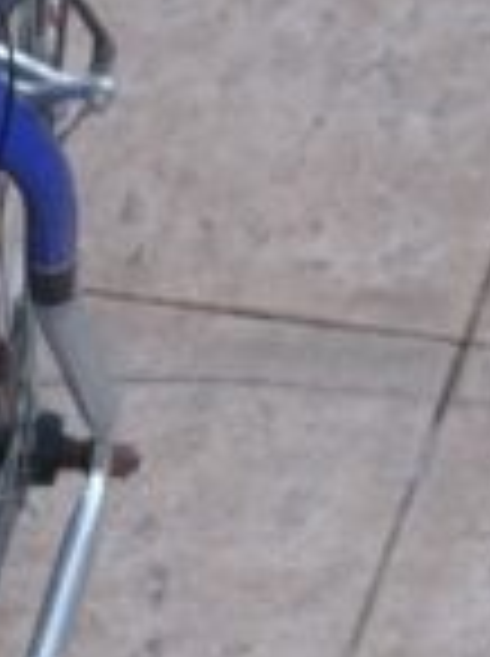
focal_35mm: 164
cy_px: 1323
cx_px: -22
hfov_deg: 9.0
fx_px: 3104
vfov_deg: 11.0
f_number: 1.7
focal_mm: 4.71
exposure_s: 1/50
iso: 859
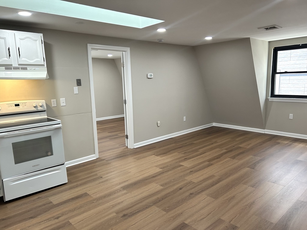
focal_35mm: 26
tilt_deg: -8.3
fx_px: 231
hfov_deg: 67.3
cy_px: 115
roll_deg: +2.3
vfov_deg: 53.1
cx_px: 154
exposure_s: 1/120
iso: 125
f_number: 1.5
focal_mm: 5.7
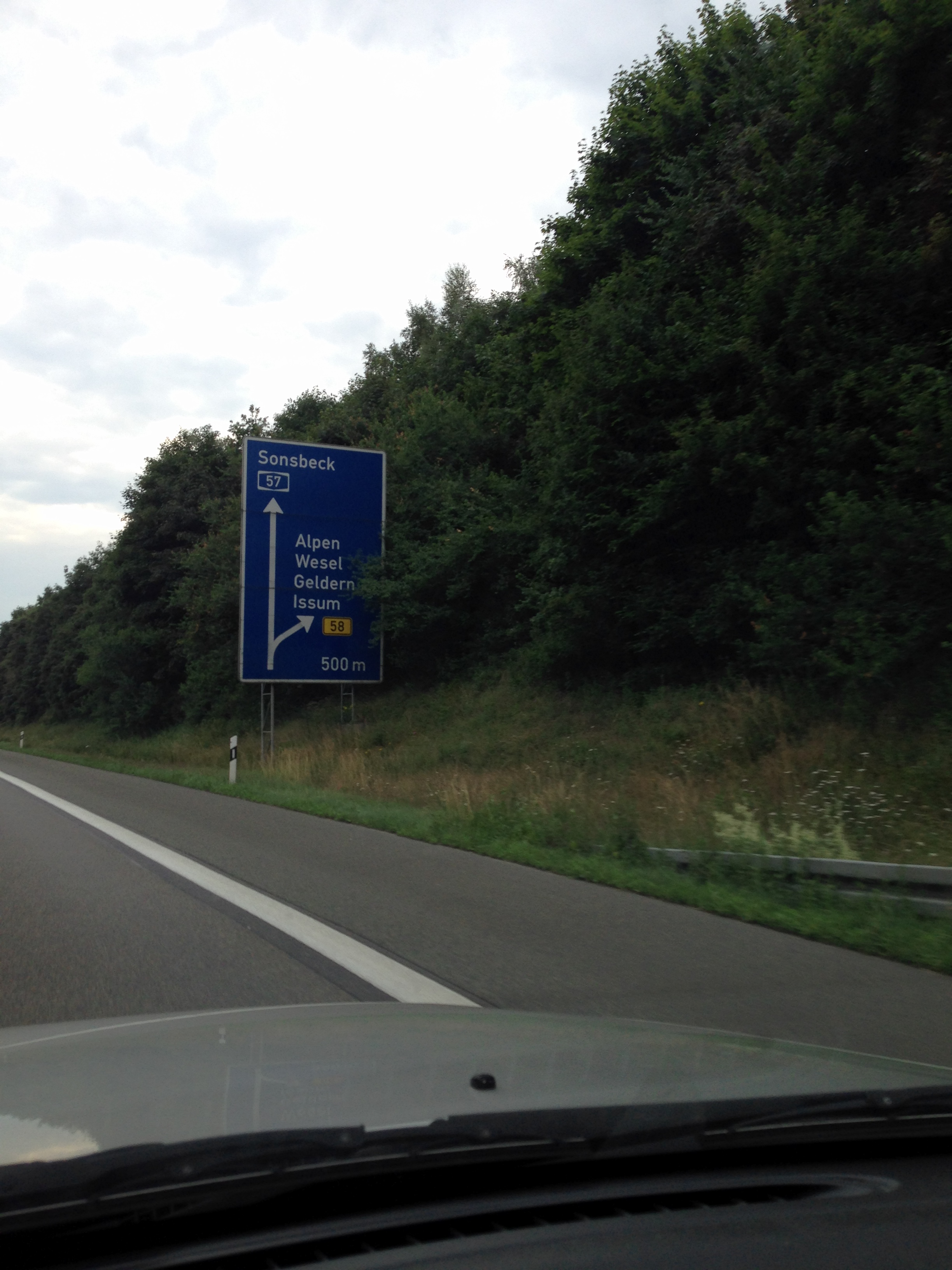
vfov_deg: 55.4
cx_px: 476
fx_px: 1210
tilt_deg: +4.4
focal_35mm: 33
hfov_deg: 42.9
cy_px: 635
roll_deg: +3.2
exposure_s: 1/480
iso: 50
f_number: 2.4
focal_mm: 4.12
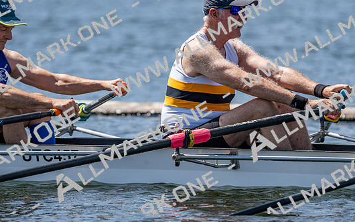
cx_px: 192
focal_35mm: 451
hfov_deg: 4.7
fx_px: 4362
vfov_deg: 2.9
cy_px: 99
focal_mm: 404
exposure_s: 1/2000
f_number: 6.3
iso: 320
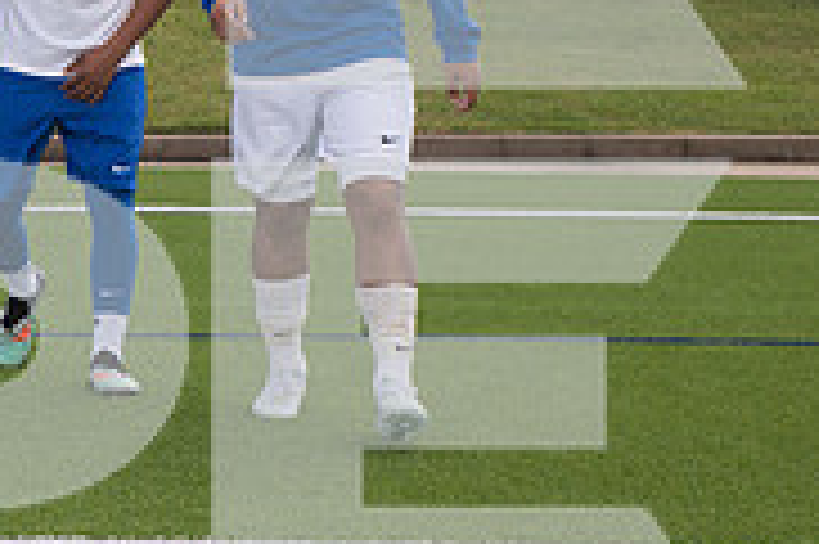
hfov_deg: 12.8
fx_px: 3478
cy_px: -146
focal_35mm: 153
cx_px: -400
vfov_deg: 8.8
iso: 125
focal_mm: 48
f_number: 7.1
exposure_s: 1/320
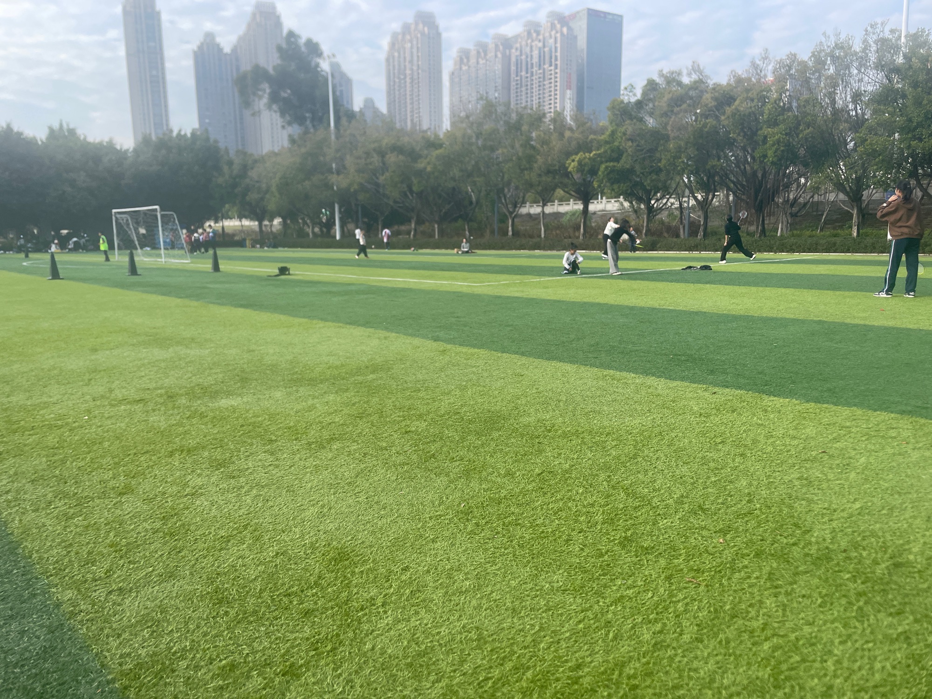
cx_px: 466
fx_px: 700
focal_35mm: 26
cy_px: 350
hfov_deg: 67.3
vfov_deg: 53.1
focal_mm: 4.2
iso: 32
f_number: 1.6
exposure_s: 1/1006
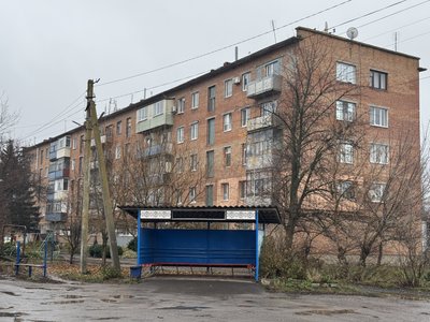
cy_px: 161
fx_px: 596
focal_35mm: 48
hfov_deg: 39.7
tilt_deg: +7.3
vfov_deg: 30.3
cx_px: 215
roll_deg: -1.0
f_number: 1.78
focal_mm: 6.76
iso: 64
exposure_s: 1/672
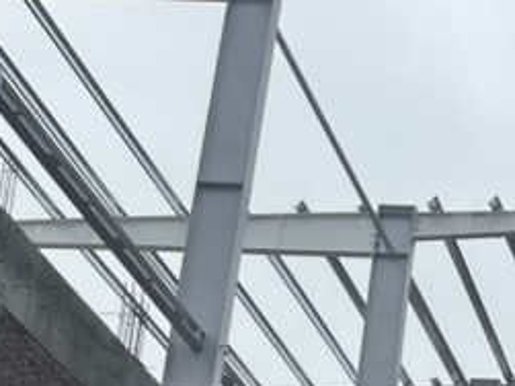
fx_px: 1576
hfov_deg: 15.5
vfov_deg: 12.8
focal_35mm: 106
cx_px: 977
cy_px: 673
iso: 50
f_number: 1.6
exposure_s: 1/5319
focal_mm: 5.1
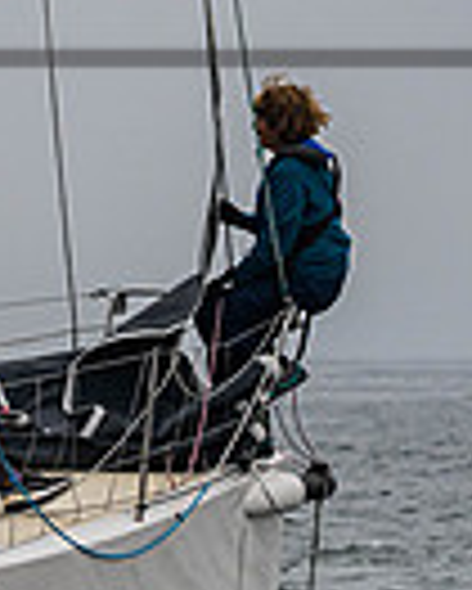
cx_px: -643
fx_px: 11232
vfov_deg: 3.0
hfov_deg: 2.4
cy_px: 238
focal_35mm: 644
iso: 400
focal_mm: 135
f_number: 5.6
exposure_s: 1/5000
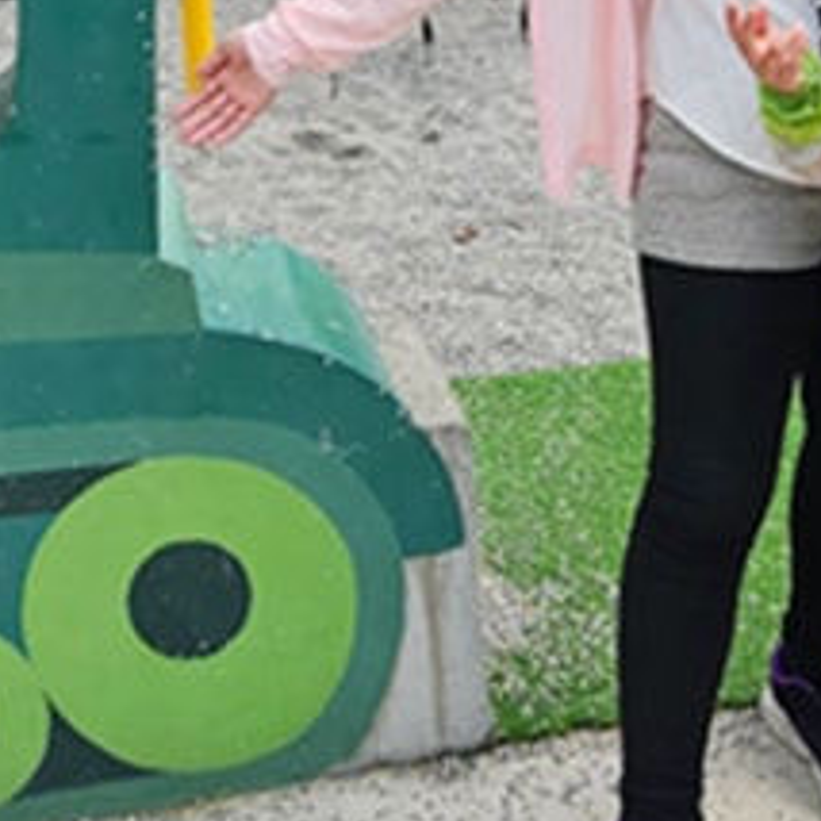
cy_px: -265
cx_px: 380
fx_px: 1476
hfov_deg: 31.1
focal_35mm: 55
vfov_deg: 26.2
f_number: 2.2
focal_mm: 2.2
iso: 50
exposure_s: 1/1497
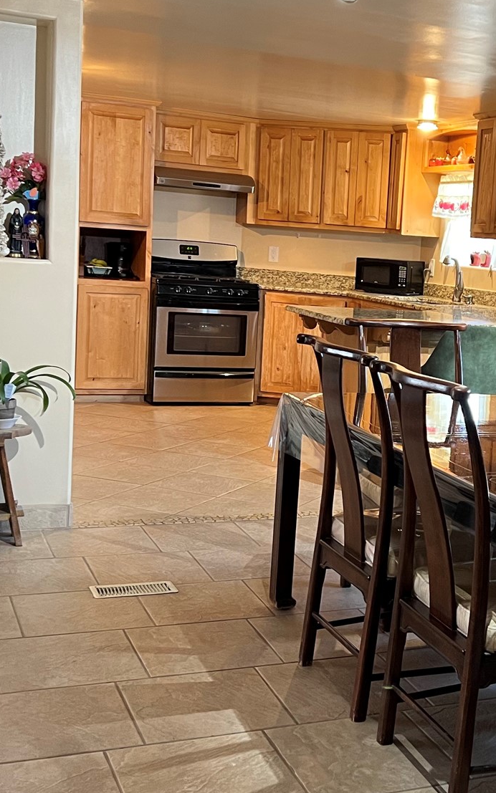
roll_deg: -4.6
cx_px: 417
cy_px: 393
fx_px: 1103
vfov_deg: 39.6
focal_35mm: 51
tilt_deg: -8.5
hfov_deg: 24.8
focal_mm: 5.7
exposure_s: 1/60
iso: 320
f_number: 1.5
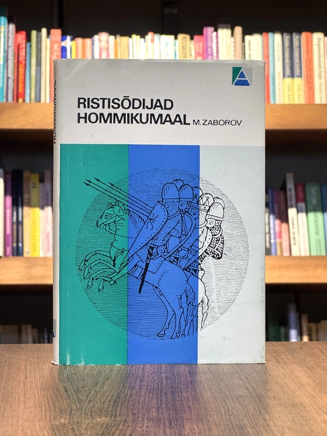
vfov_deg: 25.3
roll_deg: -0.7
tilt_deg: +0.0
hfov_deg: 19.1
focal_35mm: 77
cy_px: 218
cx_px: 164
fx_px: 970
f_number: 2.8
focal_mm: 9
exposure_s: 1/60
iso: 250
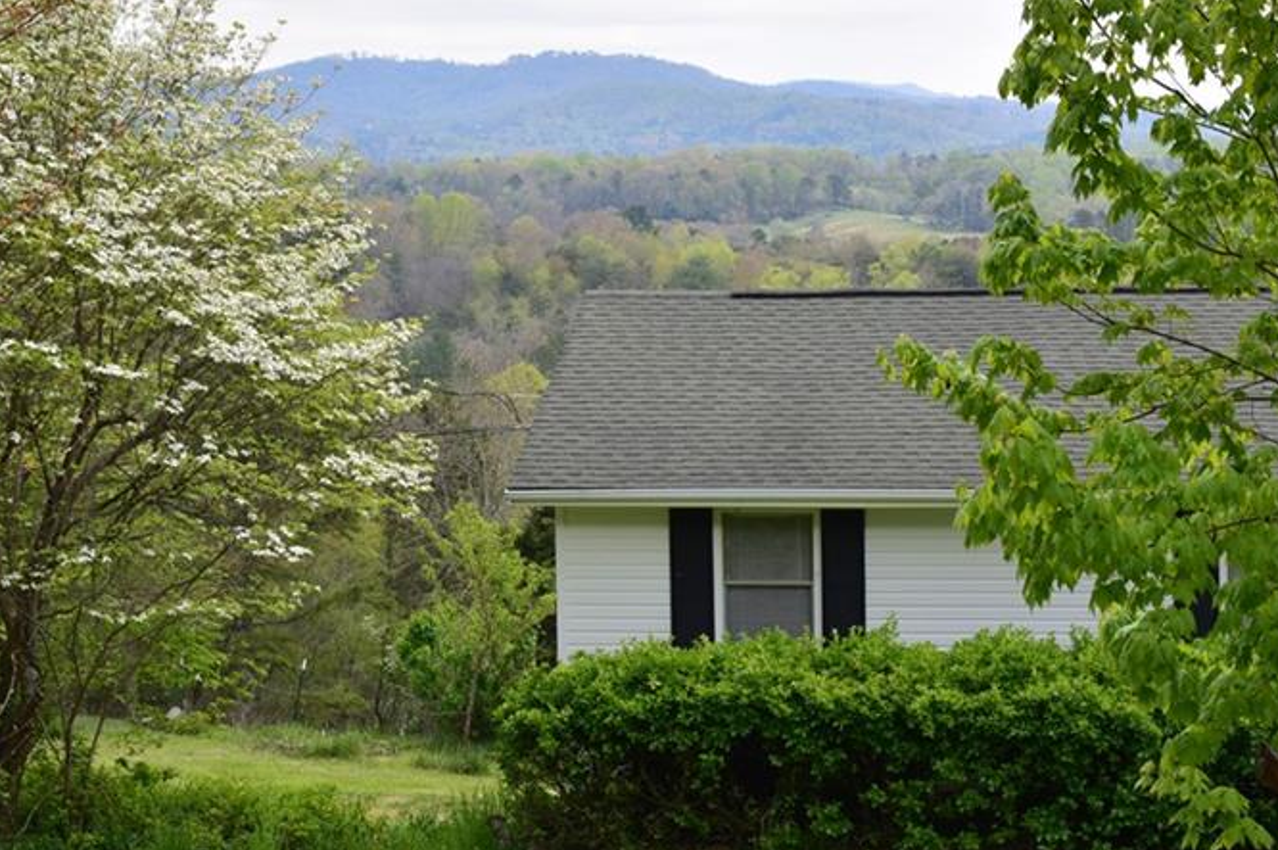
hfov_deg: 25.0
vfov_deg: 16.9
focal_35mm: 81
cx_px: 840
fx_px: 2865
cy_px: 466
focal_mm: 35
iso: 400
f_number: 9
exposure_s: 1/125
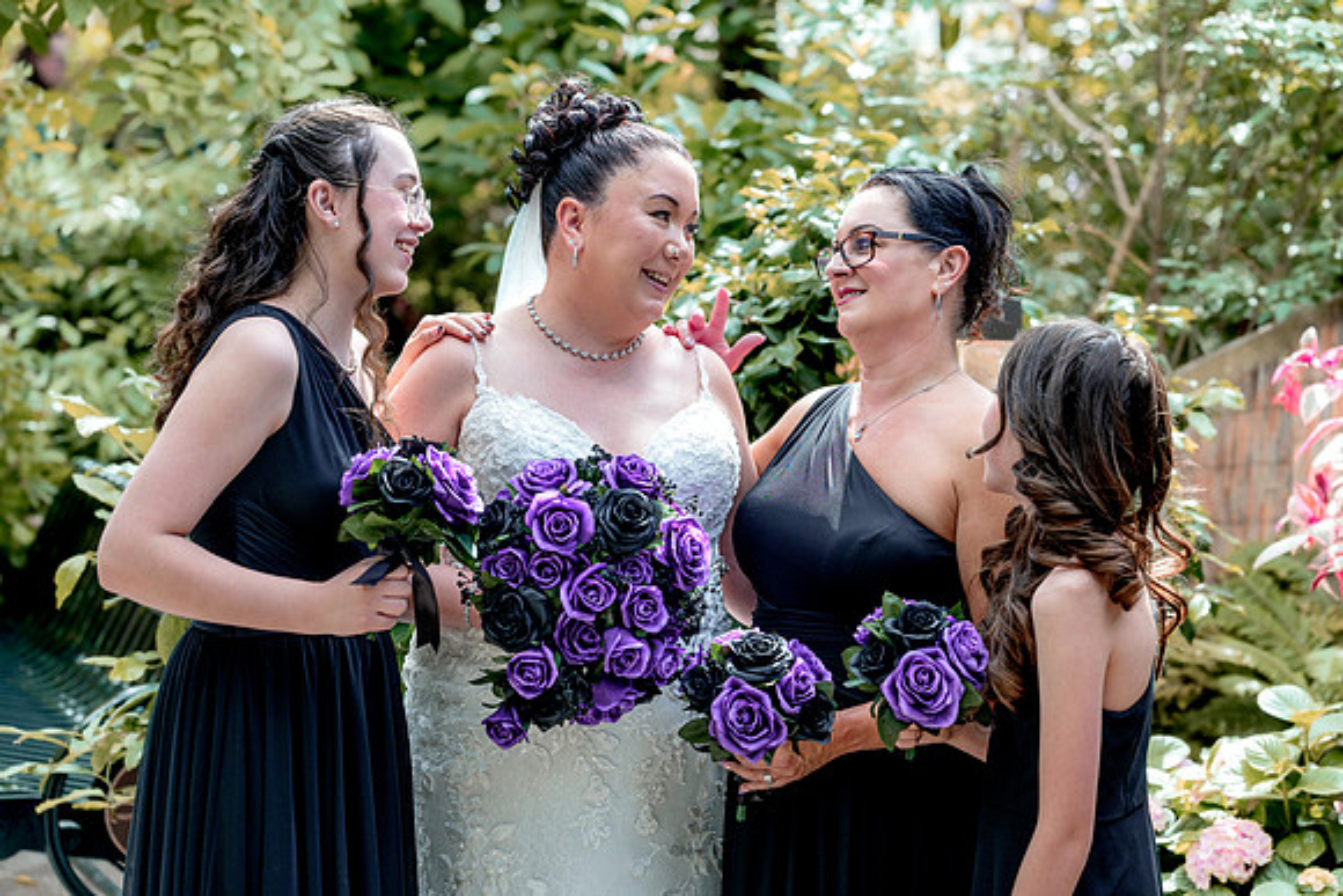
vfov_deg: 15.4
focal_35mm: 89
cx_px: 672
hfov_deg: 22.9
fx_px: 3321
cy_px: 448
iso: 640
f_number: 3.5
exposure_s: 1/640
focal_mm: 89
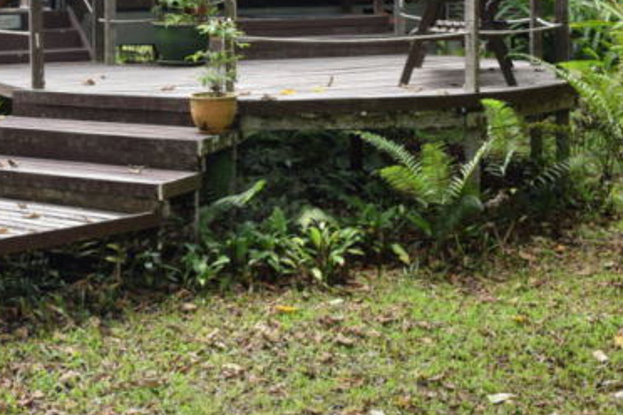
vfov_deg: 18.6
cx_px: 87
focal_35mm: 71
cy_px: -18
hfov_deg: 27.6
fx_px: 1229
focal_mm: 22
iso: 100
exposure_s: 1/30
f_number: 8
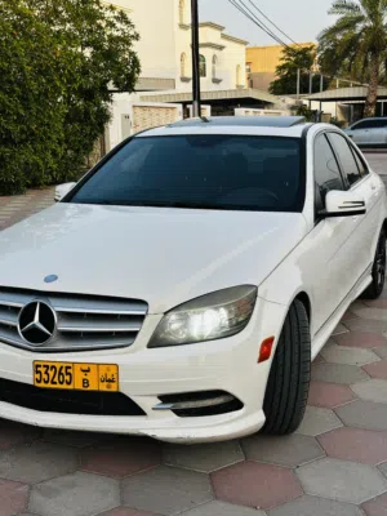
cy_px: 258
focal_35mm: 48
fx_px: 716
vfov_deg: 39.7
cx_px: 194
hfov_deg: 30.3
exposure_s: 1/980
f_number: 1.78
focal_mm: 6.86
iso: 64
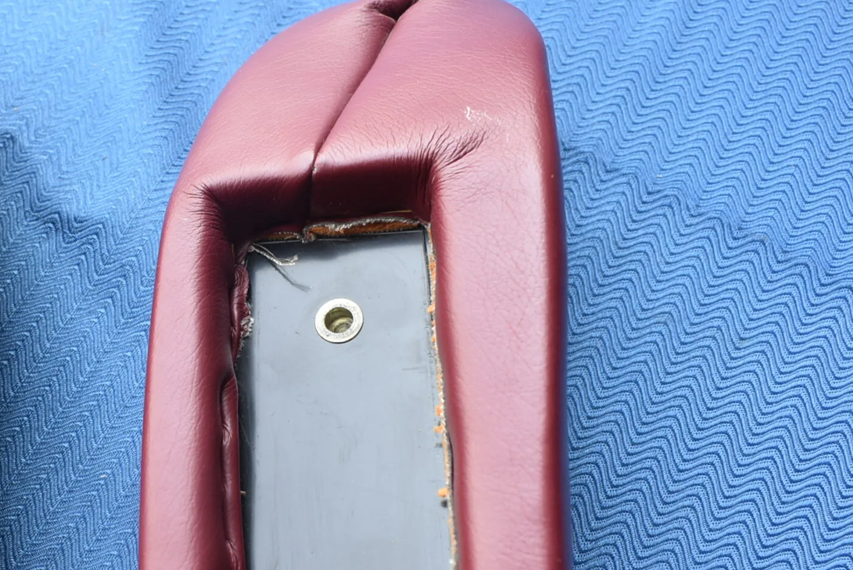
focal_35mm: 49
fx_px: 1162
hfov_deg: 39.2
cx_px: 205
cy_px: 387
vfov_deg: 27.4
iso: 250
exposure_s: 1/125
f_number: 5.6
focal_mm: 18
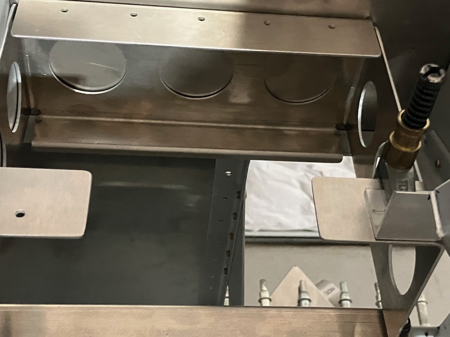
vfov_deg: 26.5
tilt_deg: -54.3
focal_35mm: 55
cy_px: 178
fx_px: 715
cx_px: 264
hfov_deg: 34.9
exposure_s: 1/30
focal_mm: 3.99
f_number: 1.8
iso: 500
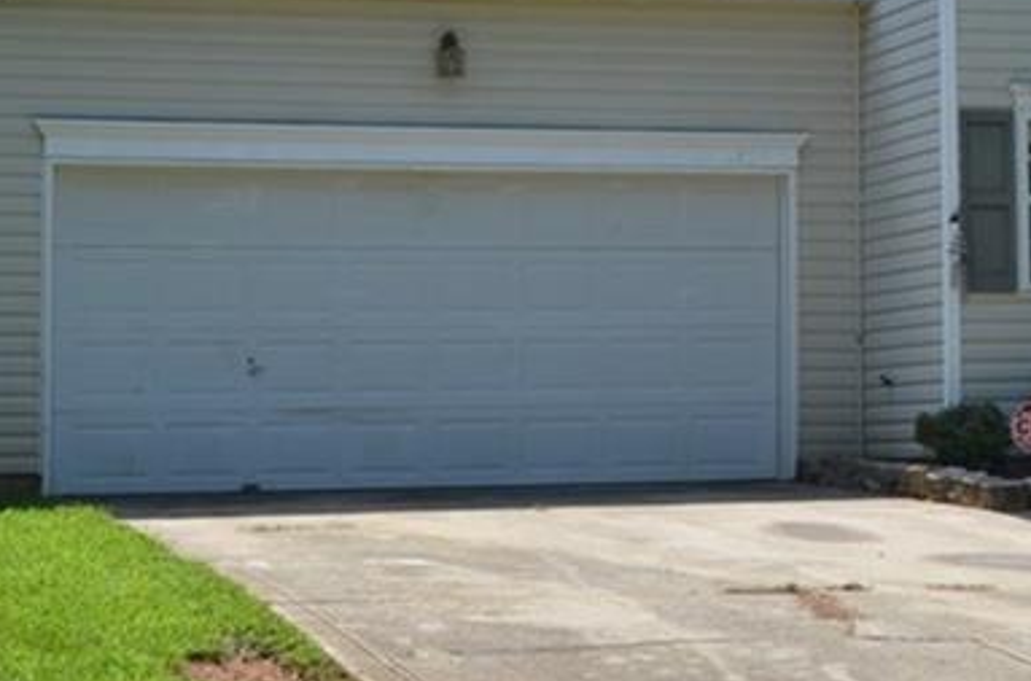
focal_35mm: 116
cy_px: 139
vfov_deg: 11.7
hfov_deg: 17.1
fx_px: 3322
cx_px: 1096
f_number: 8
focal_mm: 29
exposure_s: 1/250
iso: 125
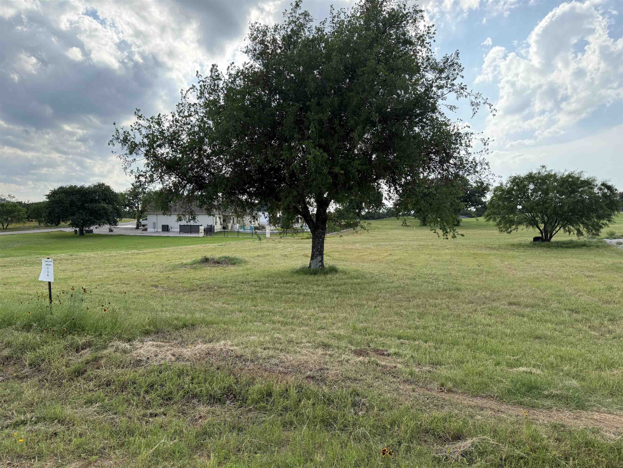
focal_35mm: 24
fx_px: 432
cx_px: 312
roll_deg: -0.4
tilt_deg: -1.3
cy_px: 234
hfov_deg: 71.6
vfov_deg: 56.8
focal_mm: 6.76
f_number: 1.78
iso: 100
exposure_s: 1/3425
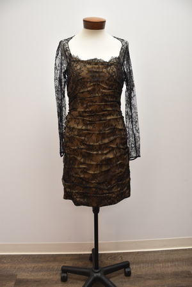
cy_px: 144
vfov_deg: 67.4
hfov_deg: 47.9
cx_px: 96
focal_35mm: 27
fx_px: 216
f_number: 4.5
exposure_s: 1/100
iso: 1000
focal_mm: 18
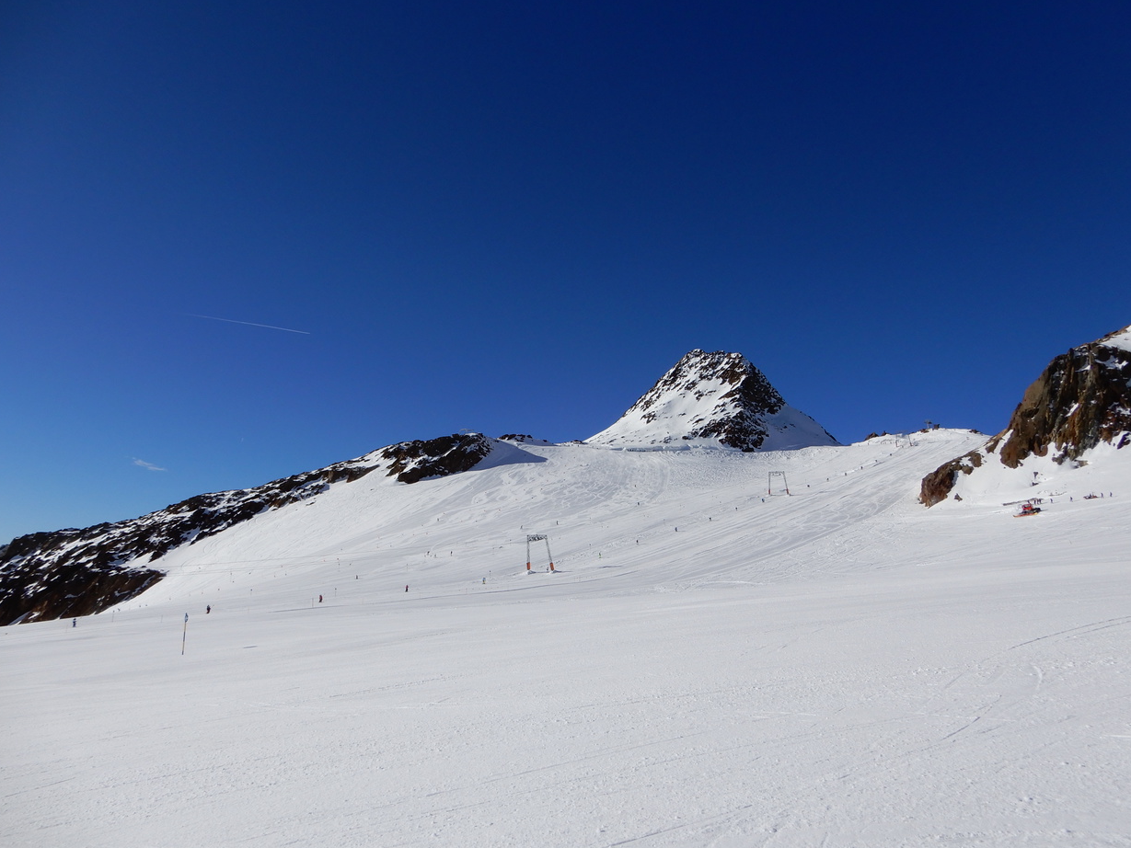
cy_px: 422
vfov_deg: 54.9
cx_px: 560
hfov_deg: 69.4
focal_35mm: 25
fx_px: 817
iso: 80
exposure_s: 1/1600
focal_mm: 4.3
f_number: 4
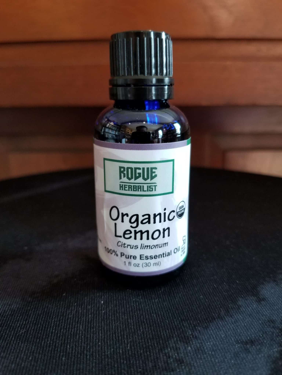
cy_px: 188
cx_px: 141
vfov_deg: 67.3
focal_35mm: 26
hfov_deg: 53.1
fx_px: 282
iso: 200
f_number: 1.7
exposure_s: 1/30
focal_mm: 4.25
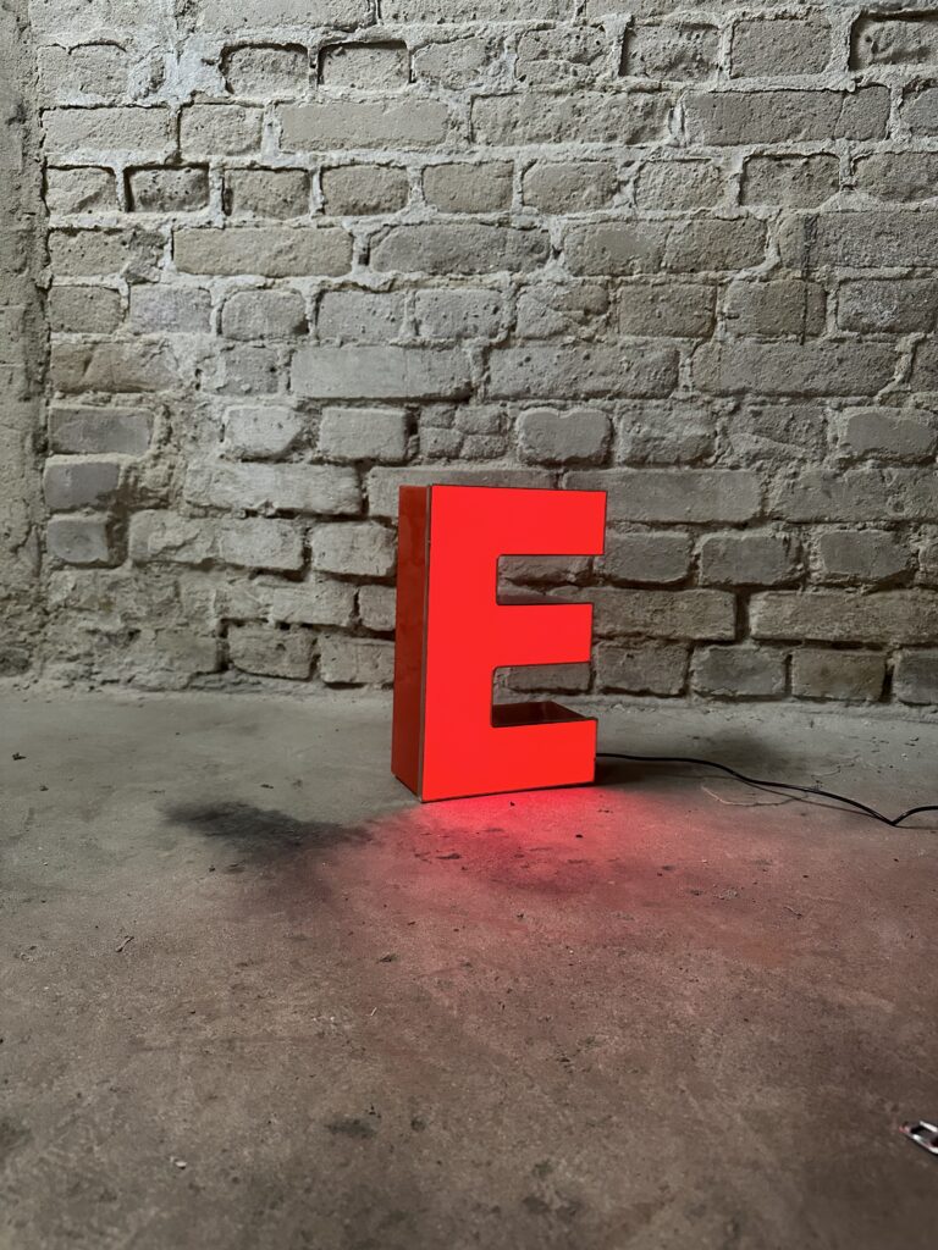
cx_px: 469
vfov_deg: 71.6
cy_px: 625
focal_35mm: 24
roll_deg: -0.9
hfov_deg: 56.8
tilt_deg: -7.9
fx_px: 867
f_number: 1.78
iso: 400
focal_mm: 6.86
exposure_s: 1/50
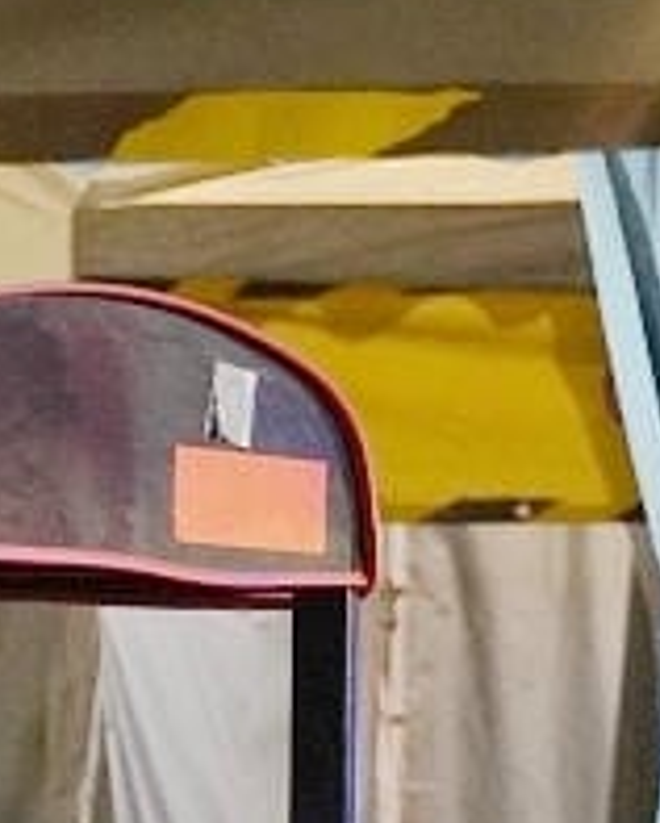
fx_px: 4876
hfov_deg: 7.0
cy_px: 1078
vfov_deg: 9.5
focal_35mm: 200
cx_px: -1270
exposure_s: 1/160
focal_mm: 35
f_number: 2.8
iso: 5000
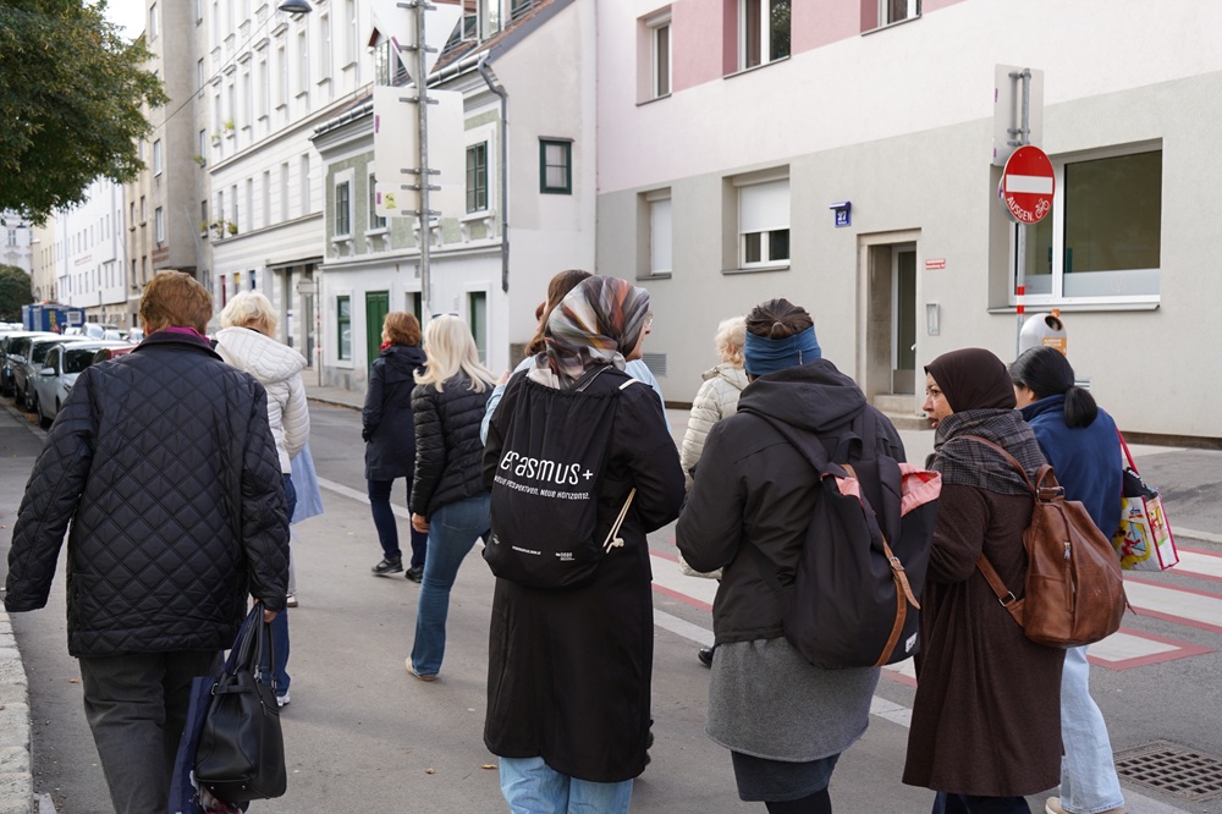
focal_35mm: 38
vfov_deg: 35.0
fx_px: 1289
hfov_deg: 50.7
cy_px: 407
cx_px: 611
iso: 200
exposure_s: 1/200
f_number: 5
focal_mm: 38
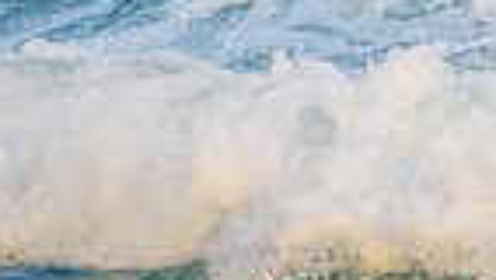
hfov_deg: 0.8
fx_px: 34524
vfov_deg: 0.5
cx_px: 758
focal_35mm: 2624
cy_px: -145
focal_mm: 400
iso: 1800
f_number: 5.6
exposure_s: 1/1600
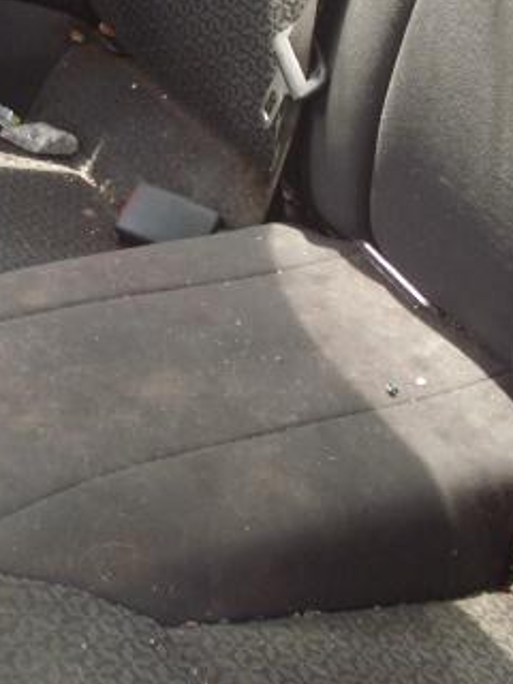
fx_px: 1778
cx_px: 115
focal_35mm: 90
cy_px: 214
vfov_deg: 21.7
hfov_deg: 16.3
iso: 100
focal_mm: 6.3
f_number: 3.1
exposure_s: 1/40
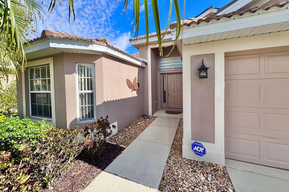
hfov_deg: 100.4
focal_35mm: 15
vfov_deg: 77.2
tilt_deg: -1.2
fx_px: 120
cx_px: 140
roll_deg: +1.1
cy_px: 89
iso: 40
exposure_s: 1/1880
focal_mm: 2.22
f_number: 2.2
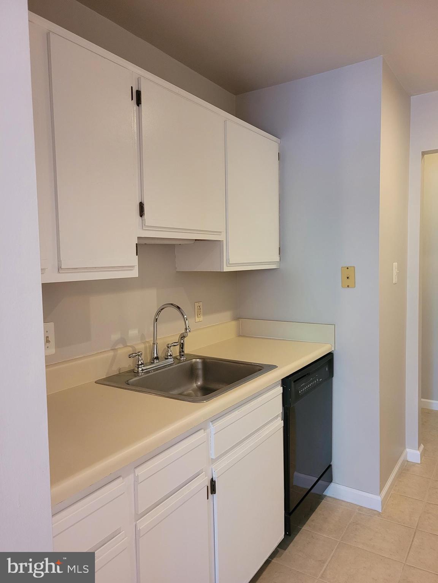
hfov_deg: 53.1
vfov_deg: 67.3
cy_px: 292
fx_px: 439
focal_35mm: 26
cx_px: 219
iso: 250
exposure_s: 1/40
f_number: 1.8
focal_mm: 5.4
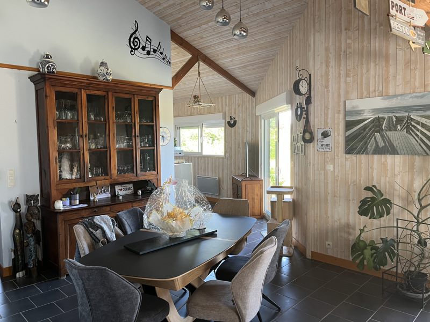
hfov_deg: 67.3
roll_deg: +0.9
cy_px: 161
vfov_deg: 53.1
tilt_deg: -3.7
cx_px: 215
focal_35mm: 26
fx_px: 323
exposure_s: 1/73
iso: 125
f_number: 1.6
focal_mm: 5.1
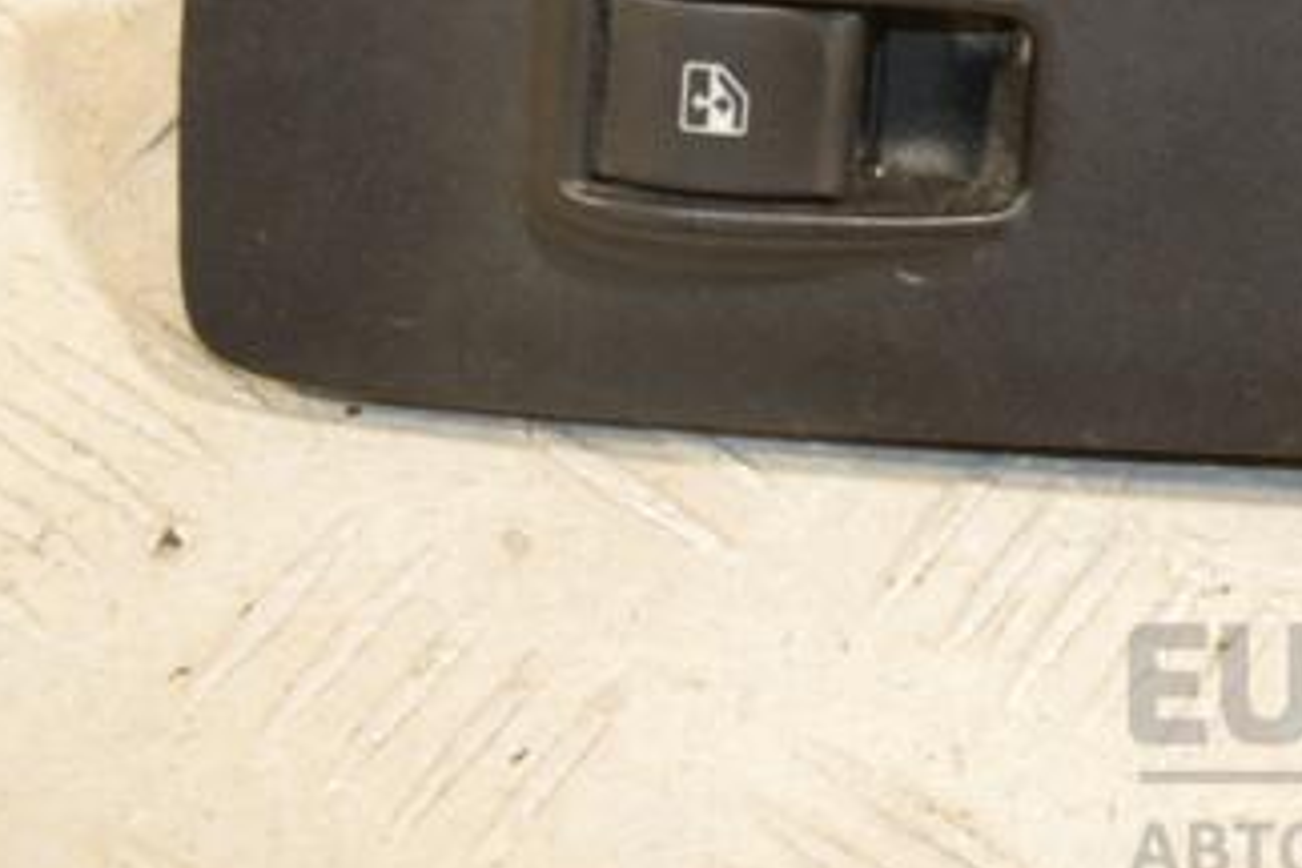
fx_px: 6220
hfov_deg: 11.9
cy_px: 149
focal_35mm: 172
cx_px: 1053
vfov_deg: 8.0
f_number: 5.3
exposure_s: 1/160
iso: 800
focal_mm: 62
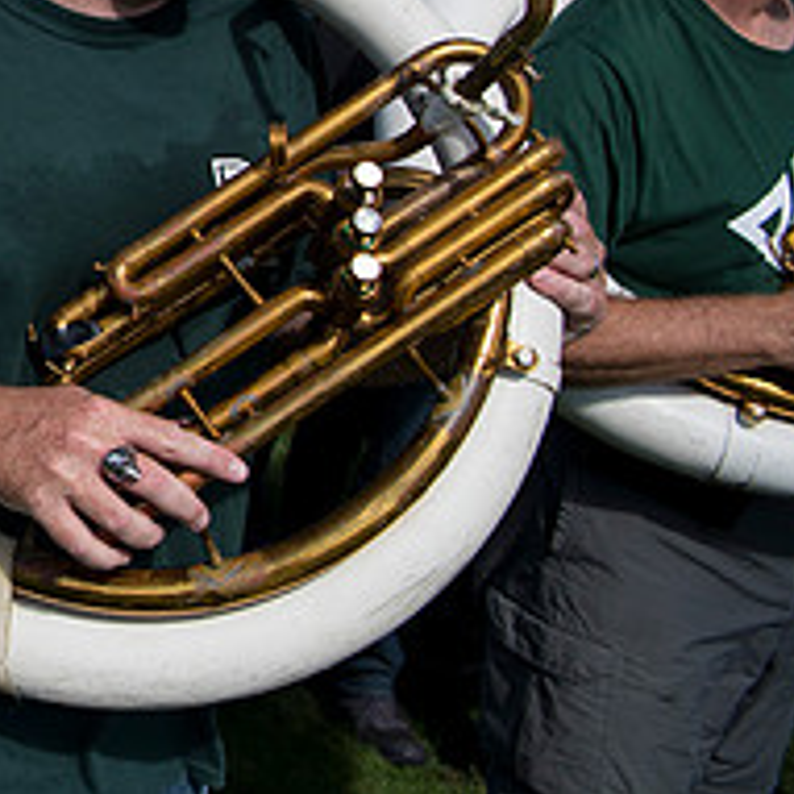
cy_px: -6
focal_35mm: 62
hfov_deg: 22.6
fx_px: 1609
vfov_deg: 26.2
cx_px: -399
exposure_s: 1/2500
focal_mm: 24
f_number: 4.5
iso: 250
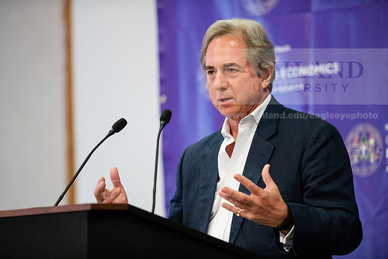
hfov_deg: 6.9
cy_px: 130
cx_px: 194
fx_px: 3234
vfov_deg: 4.6
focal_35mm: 300
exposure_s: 1/200
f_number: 3.2
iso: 2500
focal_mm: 300
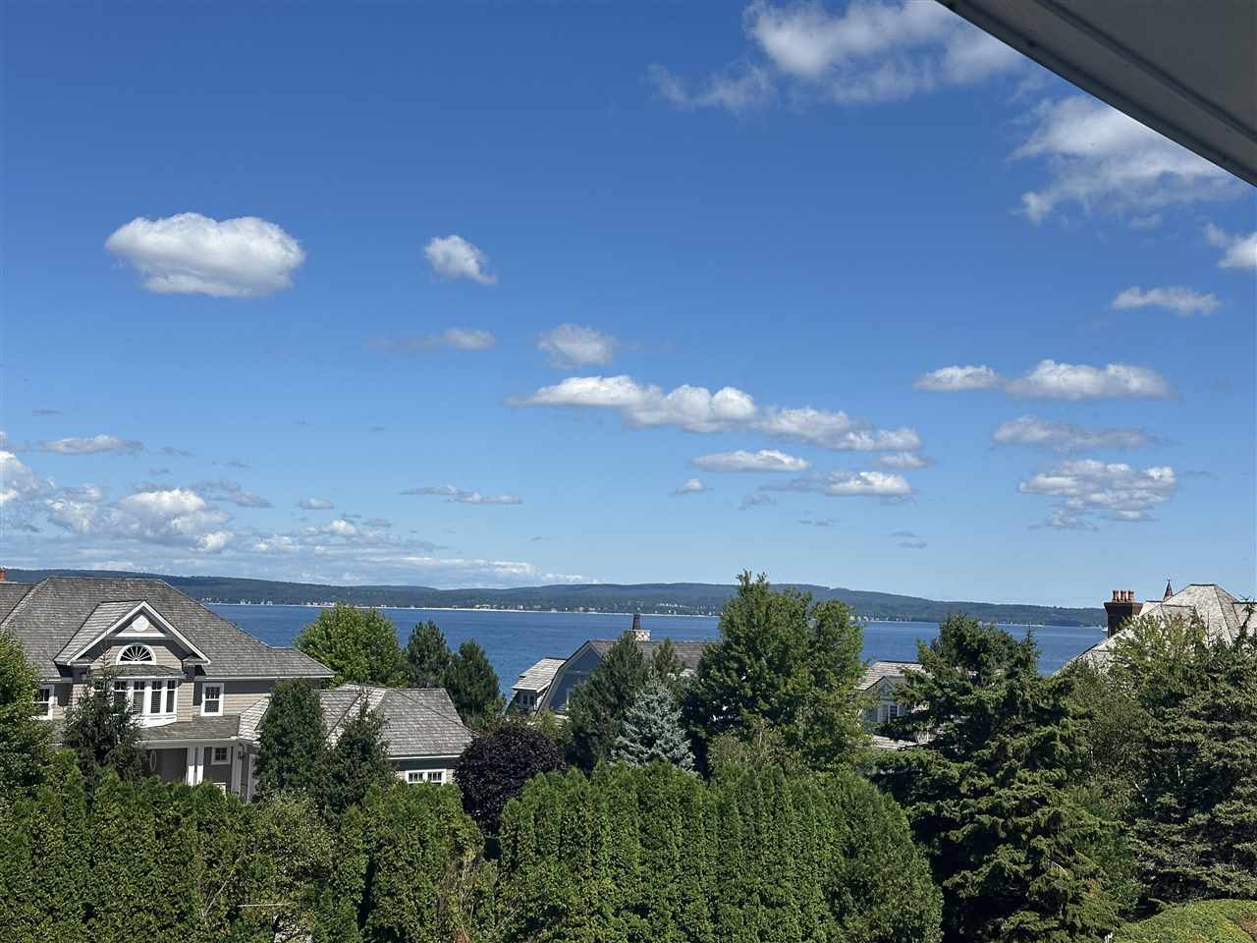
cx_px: 628
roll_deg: -1.4
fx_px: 1743
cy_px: 472
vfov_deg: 30.3
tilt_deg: +5.0
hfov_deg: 39.7
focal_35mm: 48
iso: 64
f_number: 1.78
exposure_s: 1/6211
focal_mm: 6.86
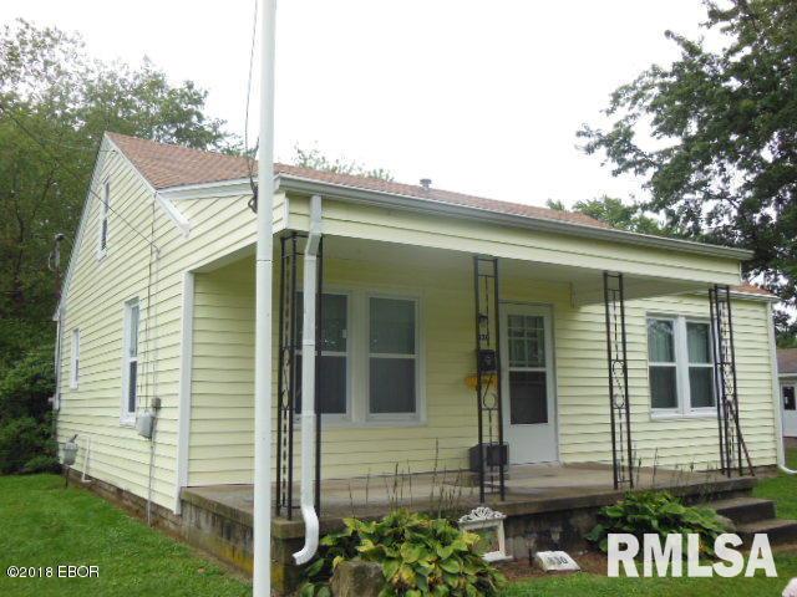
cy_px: 298
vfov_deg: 41.8
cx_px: 398
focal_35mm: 34
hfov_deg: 54.0
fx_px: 783
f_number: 3.9
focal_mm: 6
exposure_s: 1/80
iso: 125
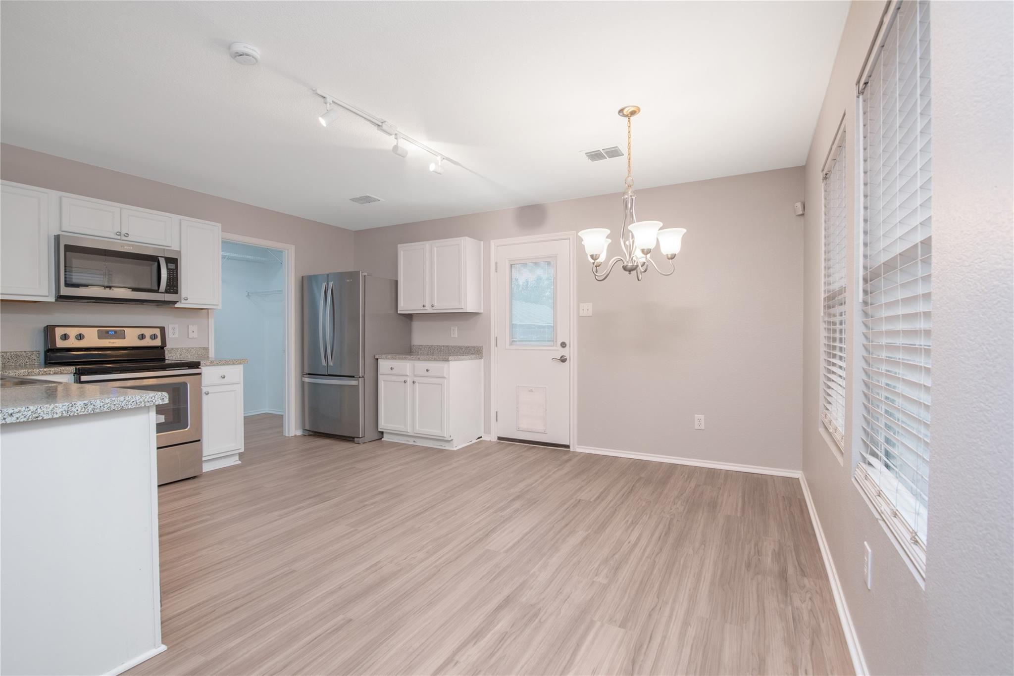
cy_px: 338
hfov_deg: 96.7
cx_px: 507
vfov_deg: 73.8
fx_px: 451
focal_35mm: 16
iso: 320
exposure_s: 1/125
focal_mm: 16
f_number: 7.1
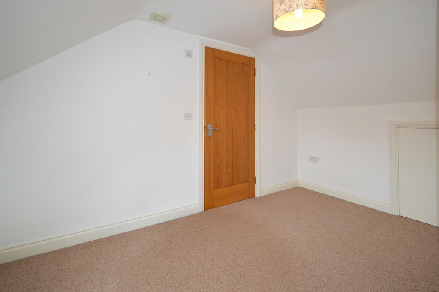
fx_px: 183
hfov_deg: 100.4
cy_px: 146
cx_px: 220
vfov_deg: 77.2
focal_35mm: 15
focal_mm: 10
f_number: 4
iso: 400
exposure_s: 1/60
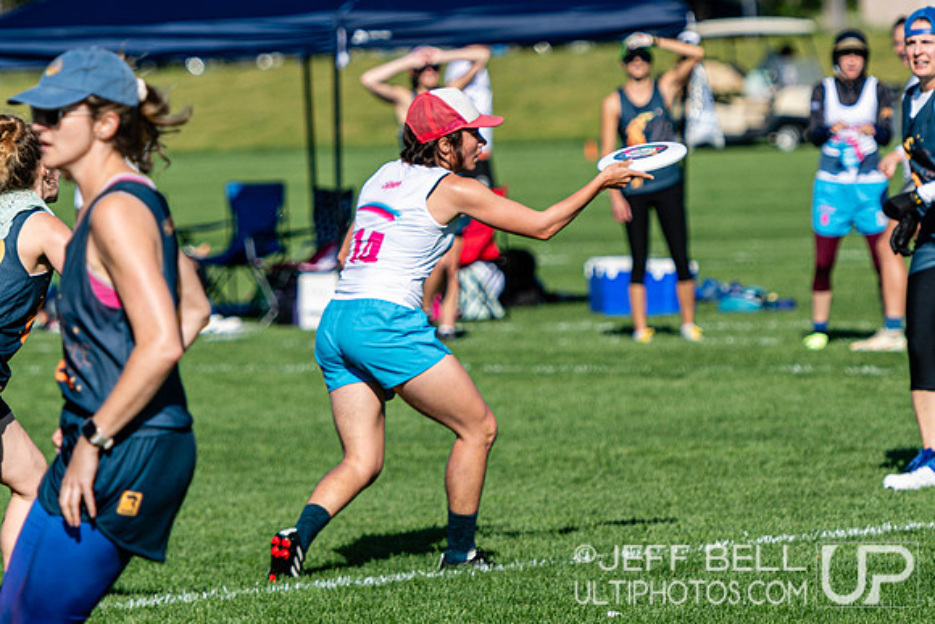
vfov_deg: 3.9
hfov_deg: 5.8
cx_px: 467
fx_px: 9230
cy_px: 162
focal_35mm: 355
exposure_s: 1/2000
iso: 100
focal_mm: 160
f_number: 3.2
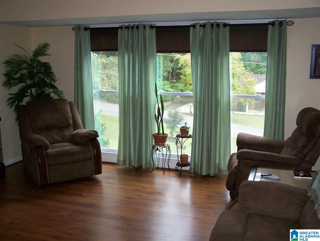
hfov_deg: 48.9
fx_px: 352
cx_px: 160
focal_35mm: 38
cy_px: 120
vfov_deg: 37.8
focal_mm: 6.3
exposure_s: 1/60
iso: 160
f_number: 2.8
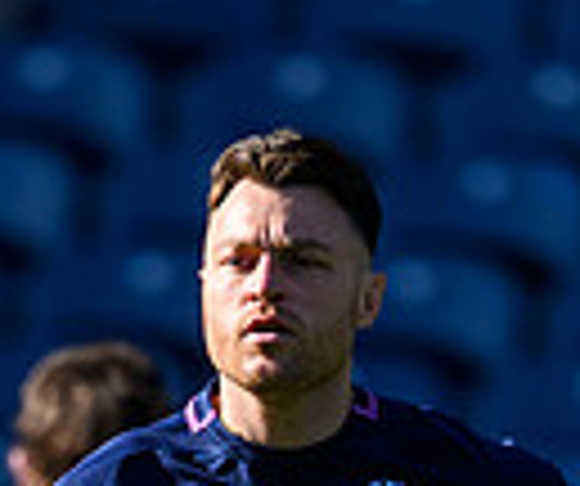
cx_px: 326
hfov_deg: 0.6
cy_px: 1108
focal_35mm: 3418
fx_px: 59752
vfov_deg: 0.5
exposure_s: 1/3200
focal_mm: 560
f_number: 4
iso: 500
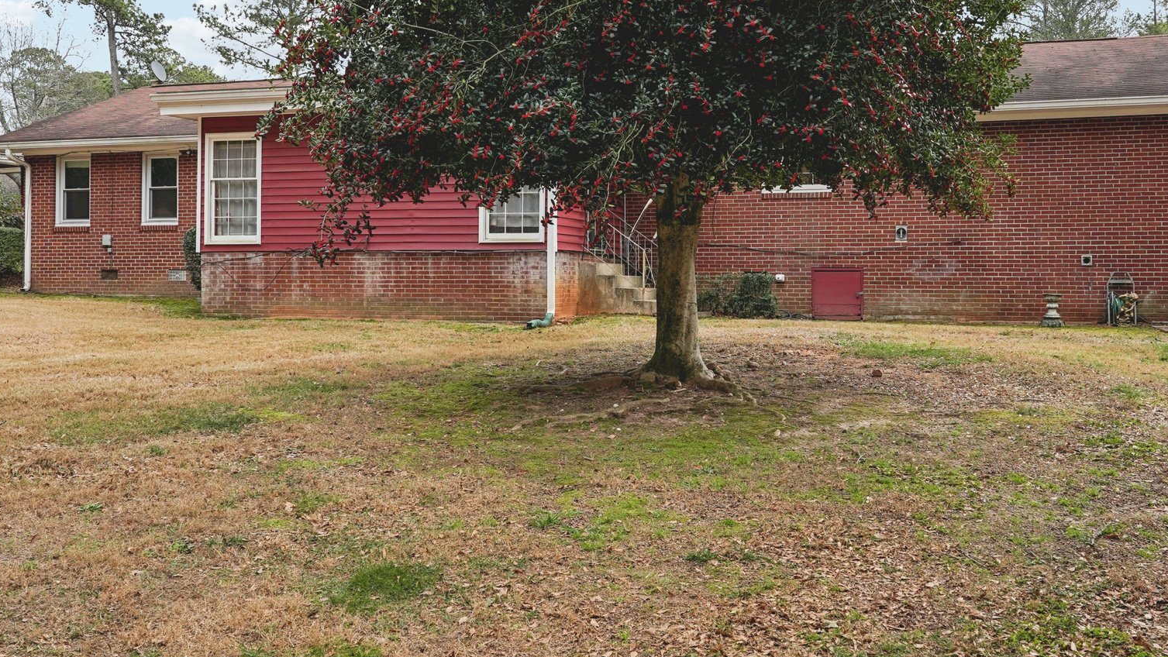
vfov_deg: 32.0
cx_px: 626
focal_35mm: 37
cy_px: 317
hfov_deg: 54.0
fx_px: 1146
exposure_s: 1/500
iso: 800
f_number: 8
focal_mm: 26
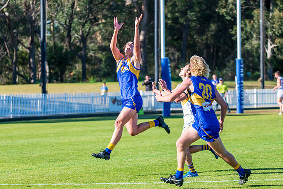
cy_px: 83
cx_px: 111
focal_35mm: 187
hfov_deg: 11.0
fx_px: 1473
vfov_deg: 7.3
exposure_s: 1/2000
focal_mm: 150
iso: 800
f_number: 5.6
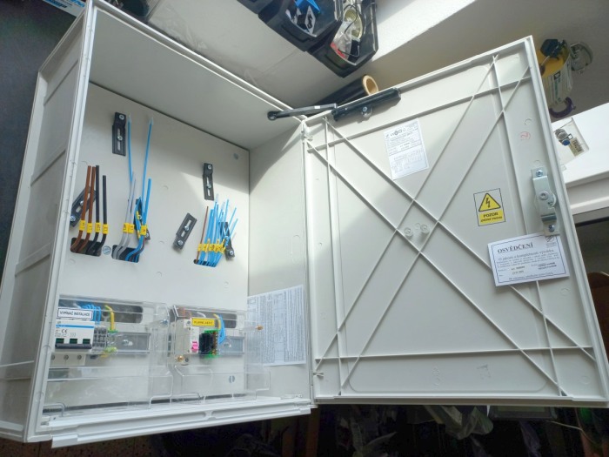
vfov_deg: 54.9
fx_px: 440
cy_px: 228
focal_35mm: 25
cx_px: 304
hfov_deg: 69.4
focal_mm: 4.6
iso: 25
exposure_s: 1/159
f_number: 1.8
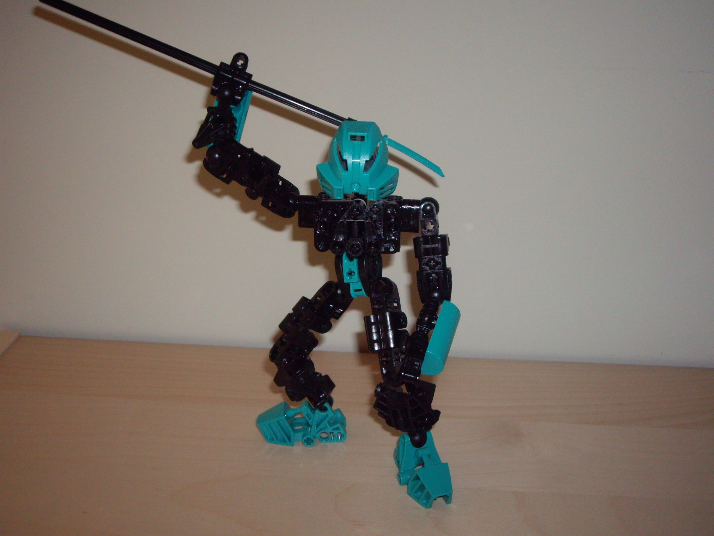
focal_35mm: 47
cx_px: 357
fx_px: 969
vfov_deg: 30.9
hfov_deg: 40.4
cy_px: 268
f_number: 3
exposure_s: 1/50
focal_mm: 7.6
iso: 200
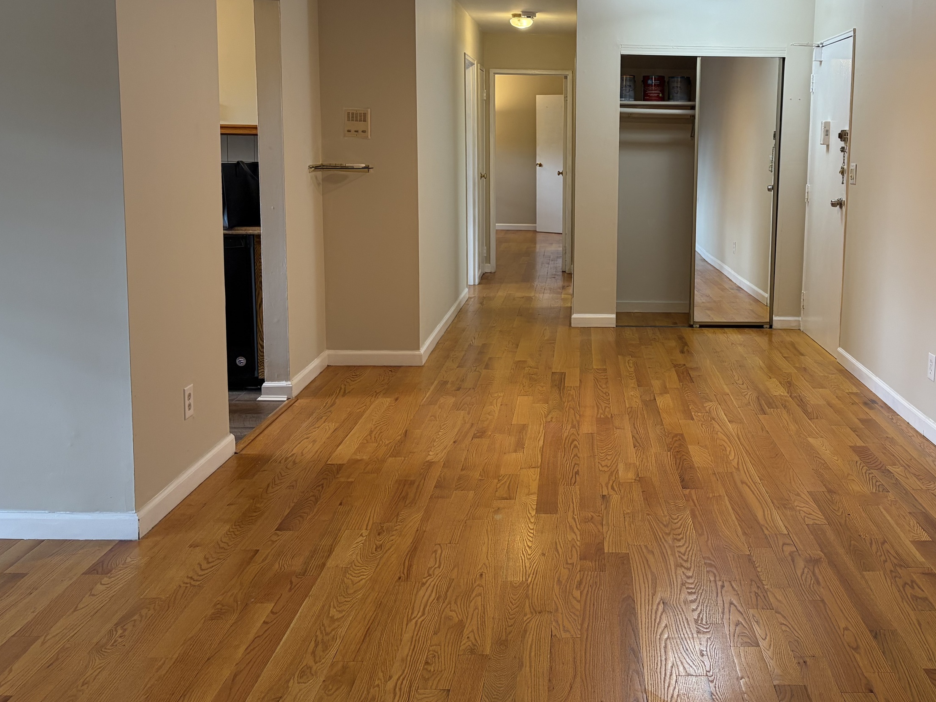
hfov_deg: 50.7
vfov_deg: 39.4
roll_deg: -0.2
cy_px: 256
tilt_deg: -6.8
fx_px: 973
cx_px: 602
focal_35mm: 36
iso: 100
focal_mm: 5.96
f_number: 1.6
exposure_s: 1/60
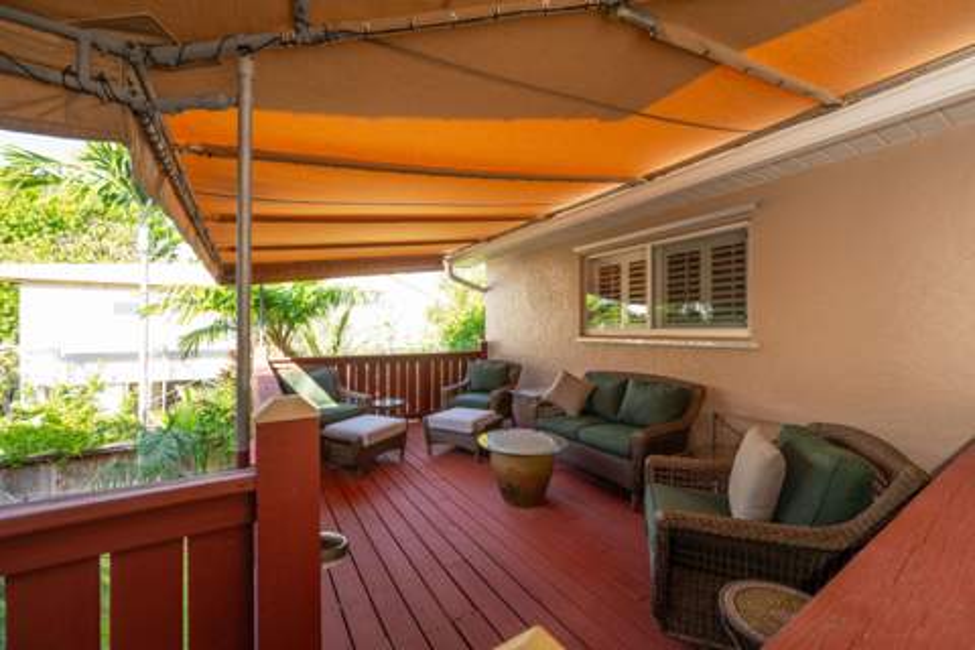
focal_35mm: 14
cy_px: 325
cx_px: 488
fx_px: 379
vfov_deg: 81.2
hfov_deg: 104.3
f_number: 8
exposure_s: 1/100
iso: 640
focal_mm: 14
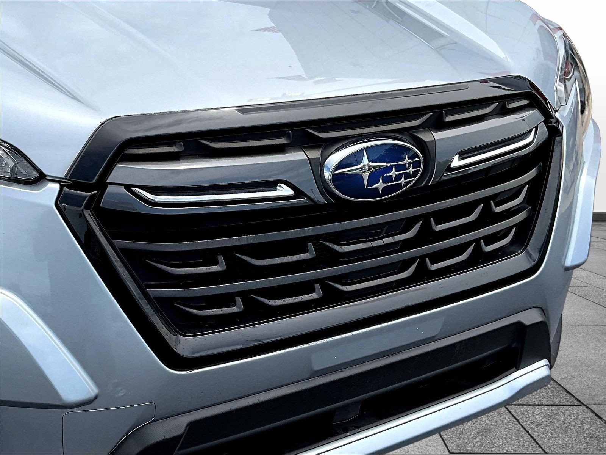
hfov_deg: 61.7
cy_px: 228
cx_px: 303
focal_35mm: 29
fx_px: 508
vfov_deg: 48.2
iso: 25
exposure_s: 1/1377
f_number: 1.8
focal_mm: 3
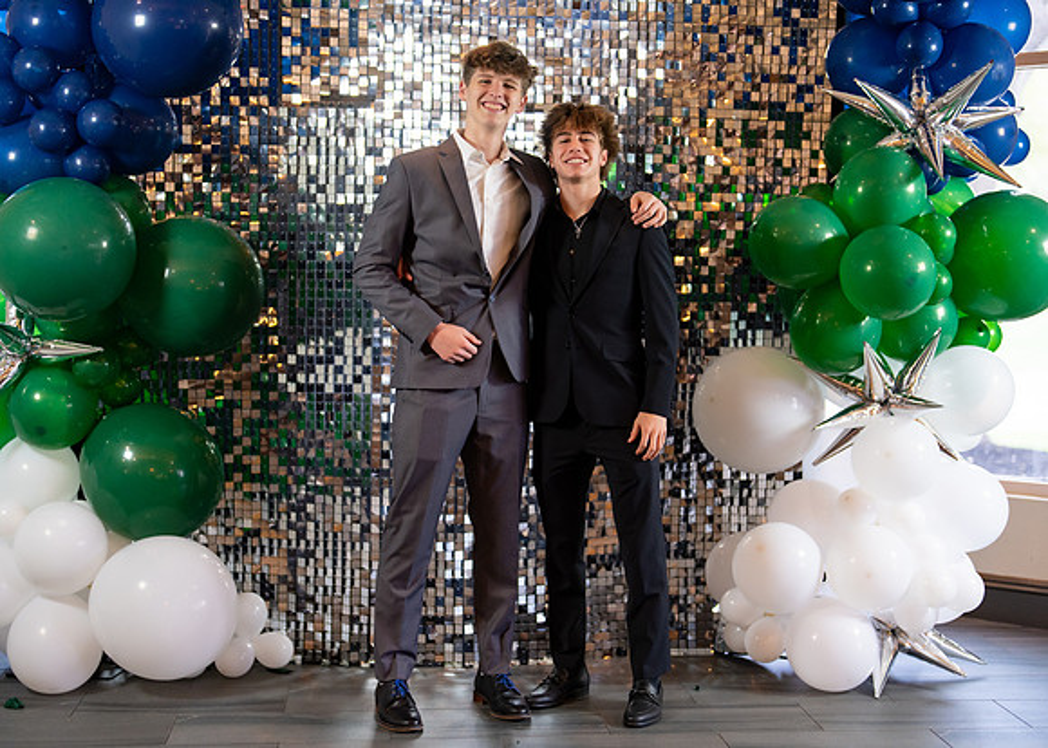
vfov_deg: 25.4
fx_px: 1659
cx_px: 532
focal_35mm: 56
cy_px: 382
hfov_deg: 35.1
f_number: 1.2
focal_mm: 50
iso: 800
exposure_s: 1/320
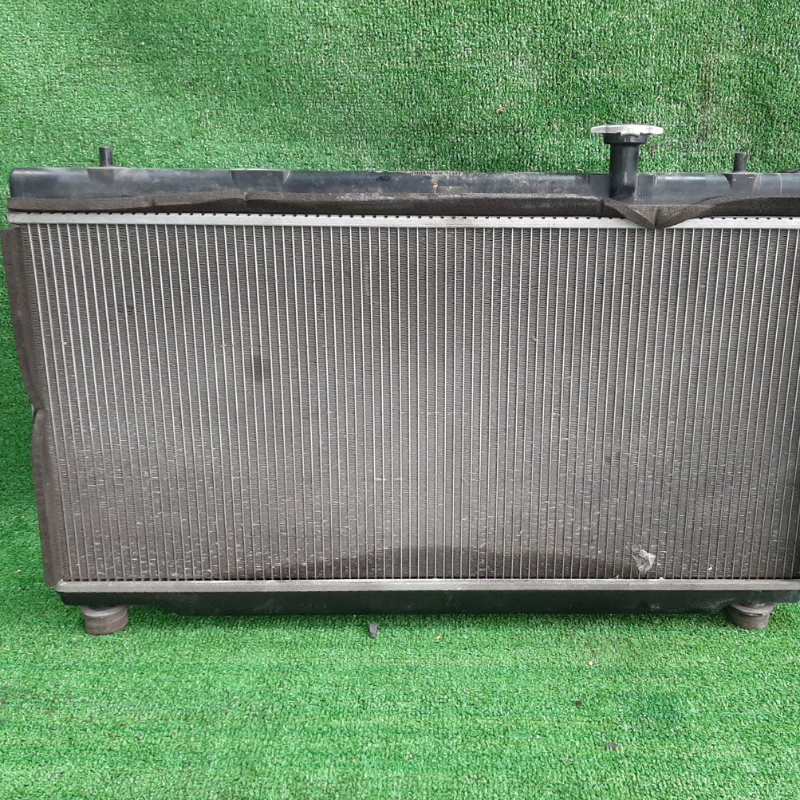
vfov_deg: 49.7
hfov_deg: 49.6
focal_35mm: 33
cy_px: 384
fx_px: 863
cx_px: 449
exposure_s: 1/50
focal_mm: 3.93
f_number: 1.7
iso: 176
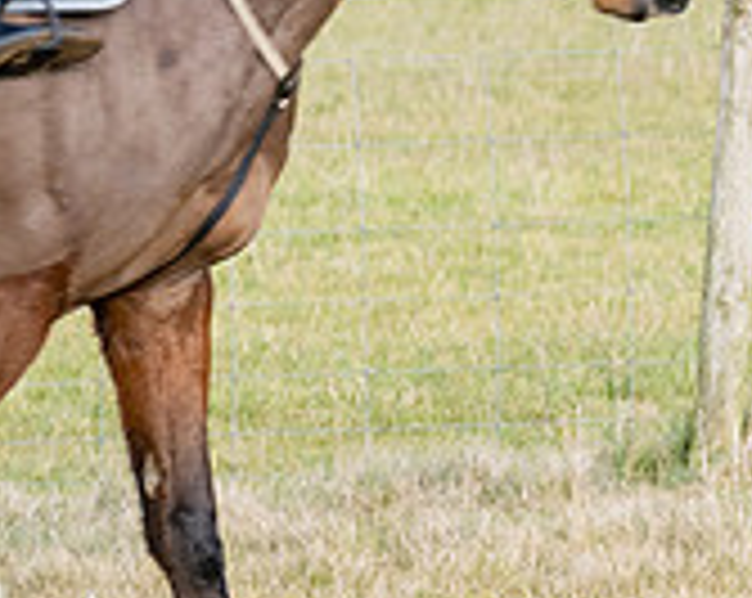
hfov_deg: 2.8
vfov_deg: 2.2
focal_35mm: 703
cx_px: -387
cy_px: 235
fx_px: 15619
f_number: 5
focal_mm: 103
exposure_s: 1/800
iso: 400
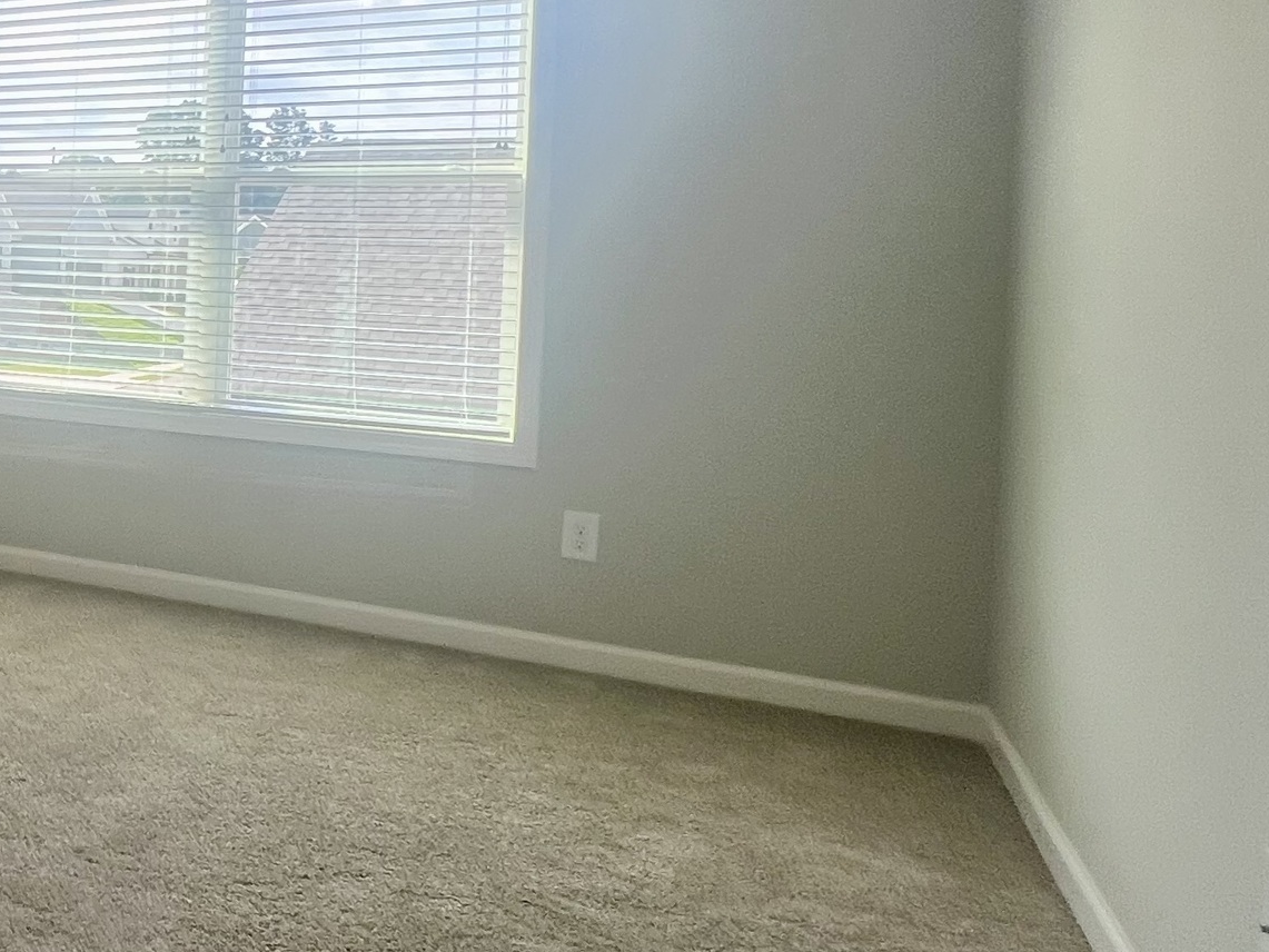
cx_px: -168
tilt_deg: -0.6
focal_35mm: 35
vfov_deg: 39.9
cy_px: 276
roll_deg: -1.6
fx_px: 1283
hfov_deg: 40.8
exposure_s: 1/138
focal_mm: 1.57
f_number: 1.8
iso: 32
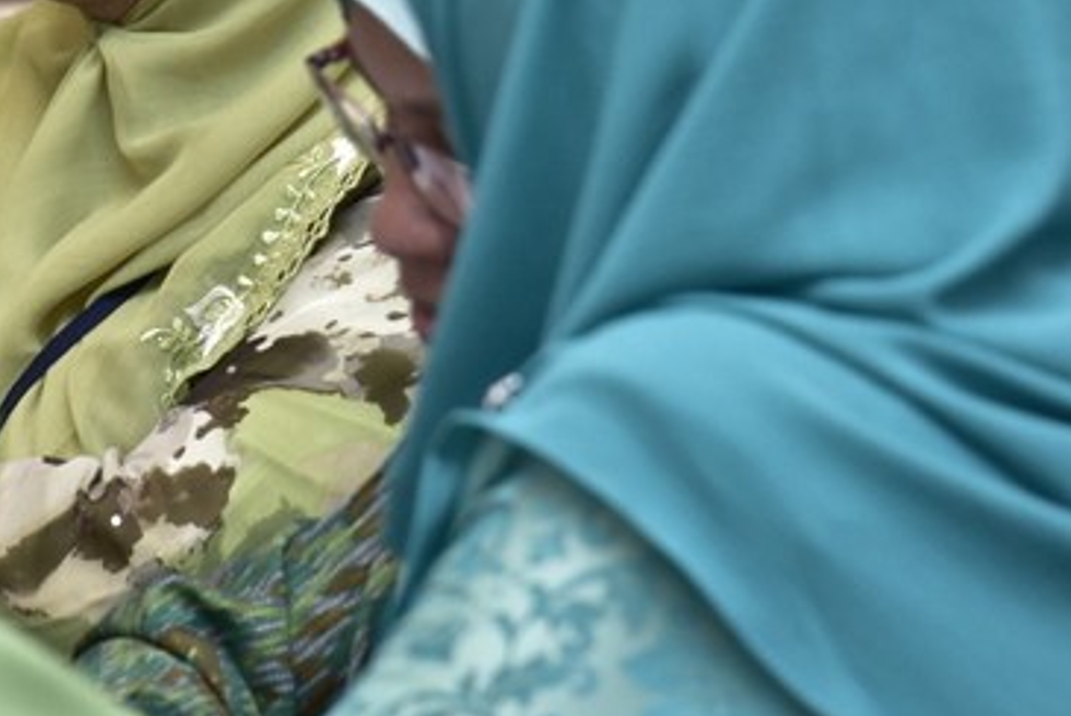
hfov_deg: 6.0
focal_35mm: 345
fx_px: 10274
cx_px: 173
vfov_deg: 4.0
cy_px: 6
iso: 1000
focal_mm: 105
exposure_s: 1/50
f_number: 6.3
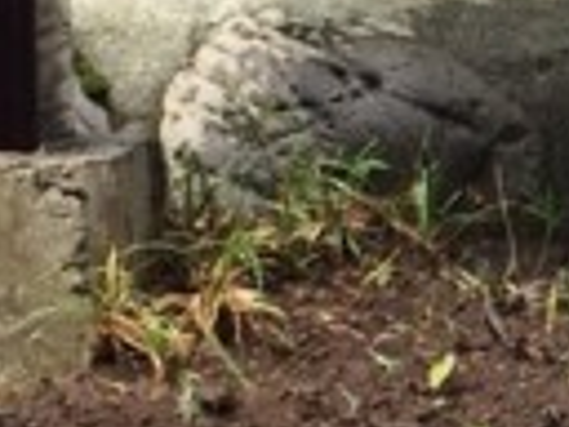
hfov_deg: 8.2
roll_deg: +0.1
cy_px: 334
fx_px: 3813
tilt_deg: -13.5
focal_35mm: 232
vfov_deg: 6.4
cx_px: 1058
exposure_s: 1/873
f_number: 2.2
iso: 32
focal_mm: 4.15
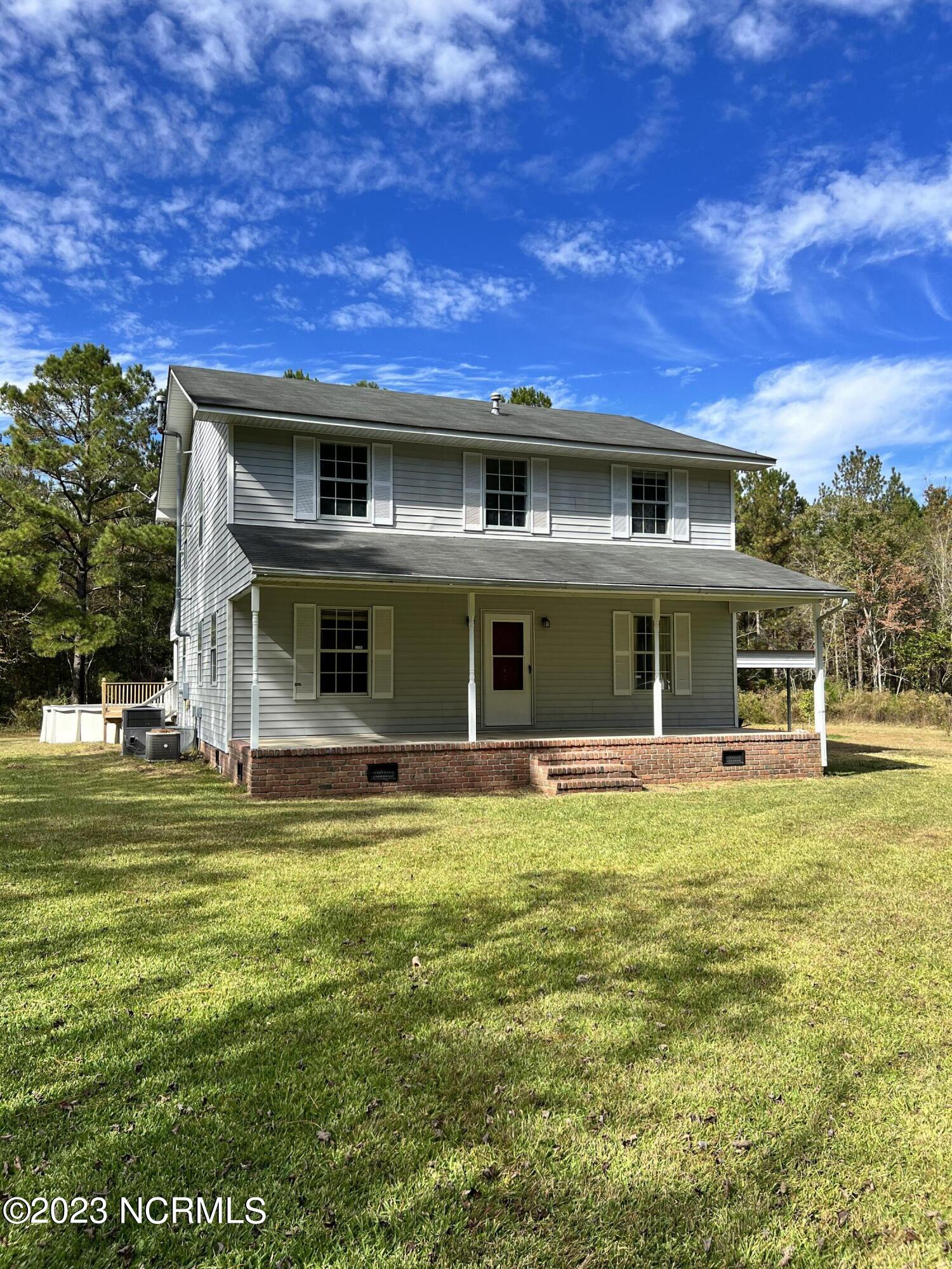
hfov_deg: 53.1
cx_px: 476
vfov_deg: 67.3
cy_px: 634
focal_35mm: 26
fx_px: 953
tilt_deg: +2.0
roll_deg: +0.5
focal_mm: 5.7
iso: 50
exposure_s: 1/2915
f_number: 1.5
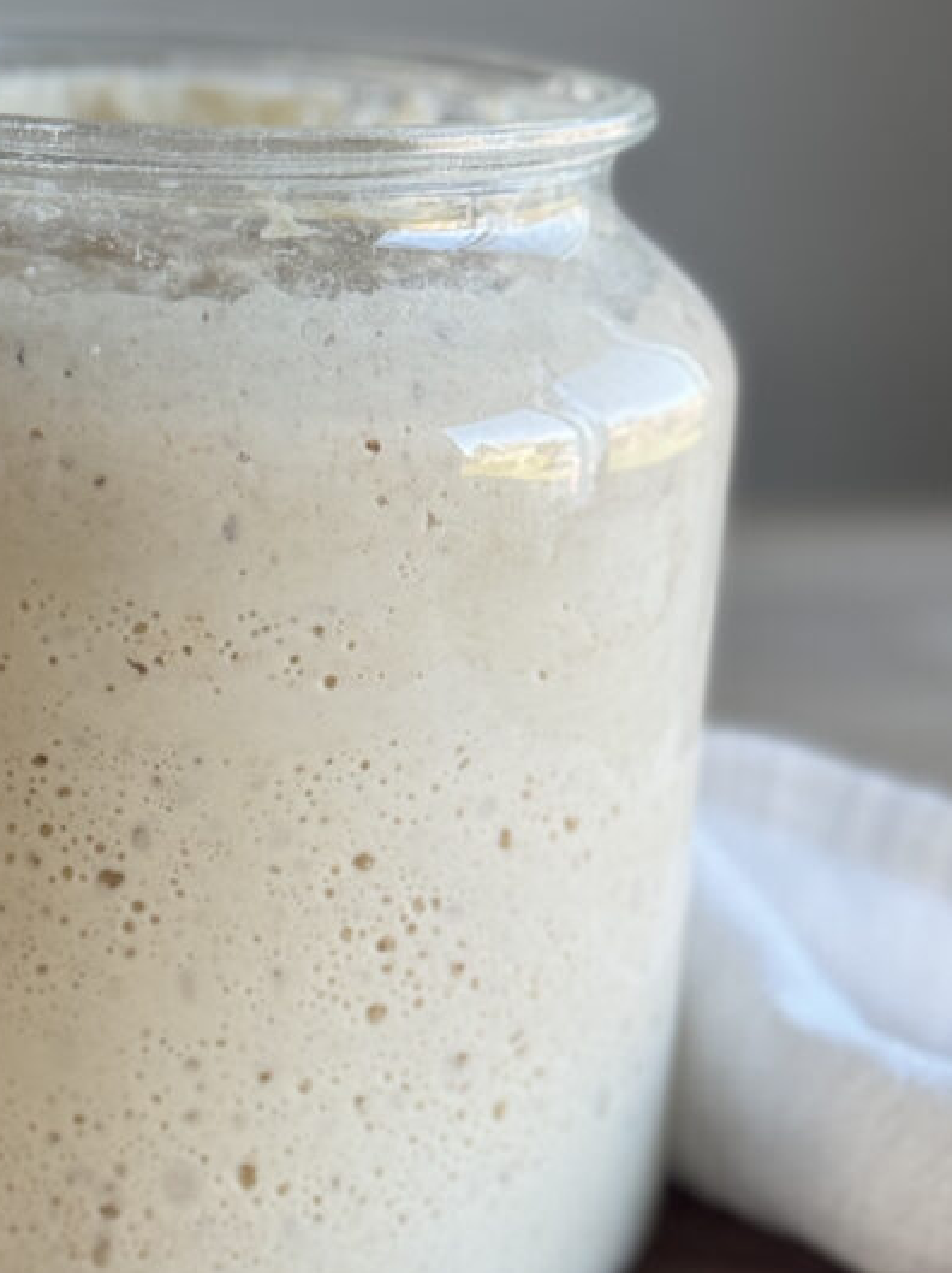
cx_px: 101
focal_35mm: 93
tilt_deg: -17.7
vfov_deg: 21.1
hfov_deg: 15.7
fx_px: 3414
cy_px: 787
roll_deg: -2.6
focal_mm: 6.86
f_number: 1.78
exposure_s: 1/121
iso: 100
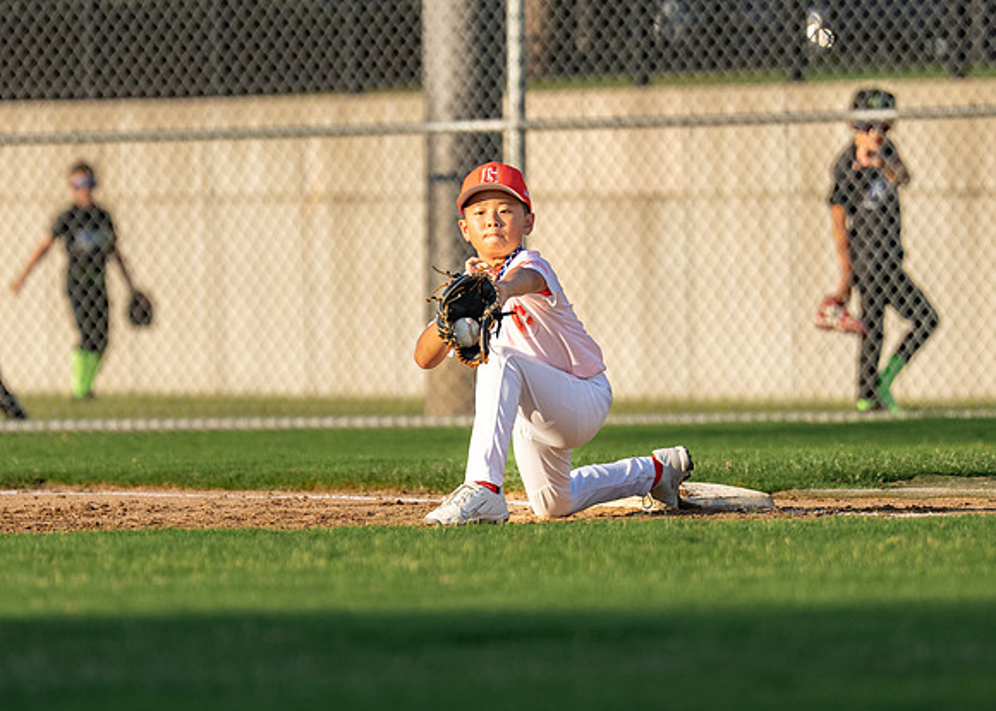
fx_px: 12788
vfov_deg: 3.2
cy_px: 337
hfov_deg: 4.5
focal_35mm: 452
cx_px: 459
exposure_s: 1/4000
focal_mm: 200
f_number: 2.8
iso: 500
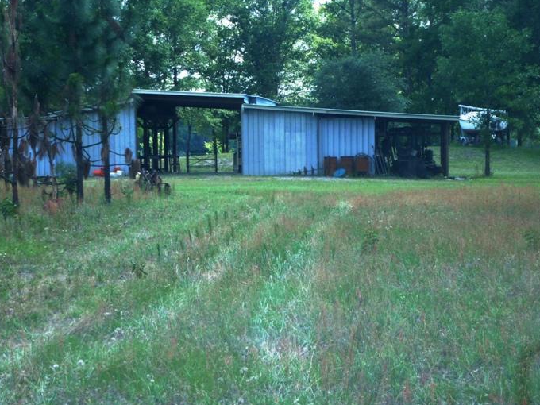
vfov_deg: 13.1
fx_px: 1763
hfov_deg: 17.4
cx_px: 260
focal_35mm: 113
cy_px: 209
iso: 100
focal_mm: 17.3
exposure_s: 1/100
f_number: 5
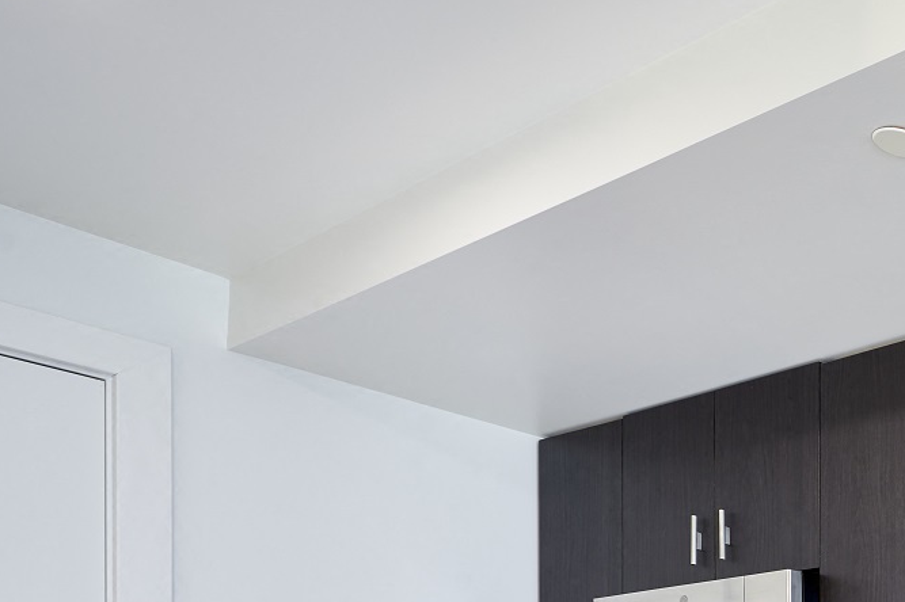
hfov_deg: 29.0
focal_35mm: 46
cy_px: 845
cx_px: 1317
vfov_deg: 24.1
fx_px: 1168
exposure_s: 1.6
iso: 100
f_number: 10
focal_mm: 15.5
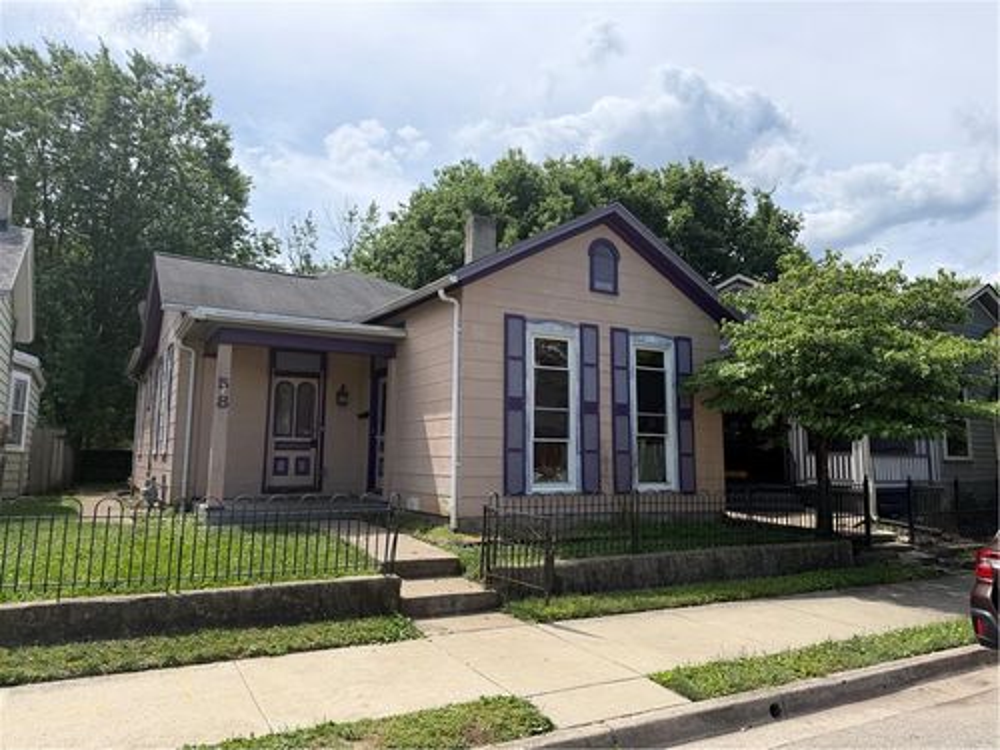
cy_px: 375
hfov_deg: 71.6
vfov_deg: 56.8
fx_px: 693
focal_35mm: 24
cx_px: 500
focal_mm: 6.76
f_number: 1.78
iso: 80
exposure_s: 1/3759
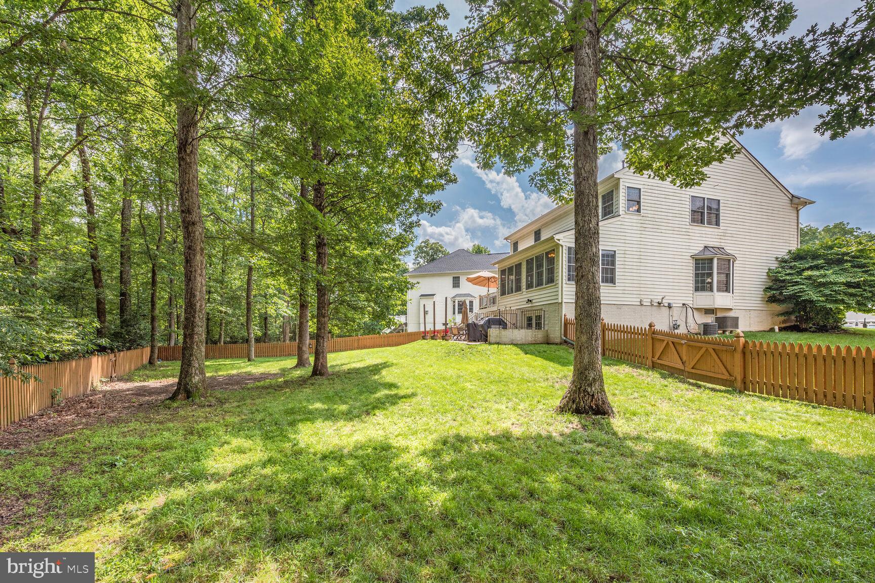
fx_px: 340
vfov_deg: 81.2
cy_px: 292
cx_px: 438
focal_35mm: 14
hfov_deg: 104.3
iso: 200
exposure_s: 1/500
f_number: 8
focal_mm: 14
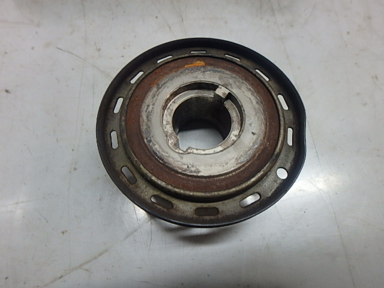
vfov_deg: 63.4
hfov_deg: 79.0
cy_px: 144
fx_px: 233
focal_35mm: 21
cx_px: 192
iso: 200
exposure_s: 1/40
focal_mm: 3.7
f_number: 3.5
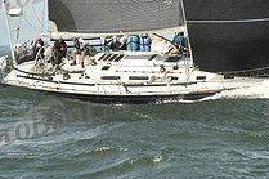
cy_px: 41
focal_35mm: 283
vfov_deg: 4.8
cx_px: 198
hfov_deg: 7.3
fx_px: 2113
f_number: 9
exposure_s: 1/800
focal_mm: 102
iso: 250
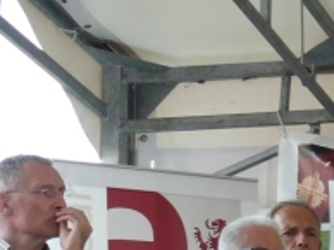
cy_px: 438
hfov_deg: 9.9
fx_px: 1783
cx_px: 694
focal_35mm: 185
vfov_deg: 7.8
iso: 100
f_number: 2.8
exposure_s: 1/100
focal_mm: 7.4
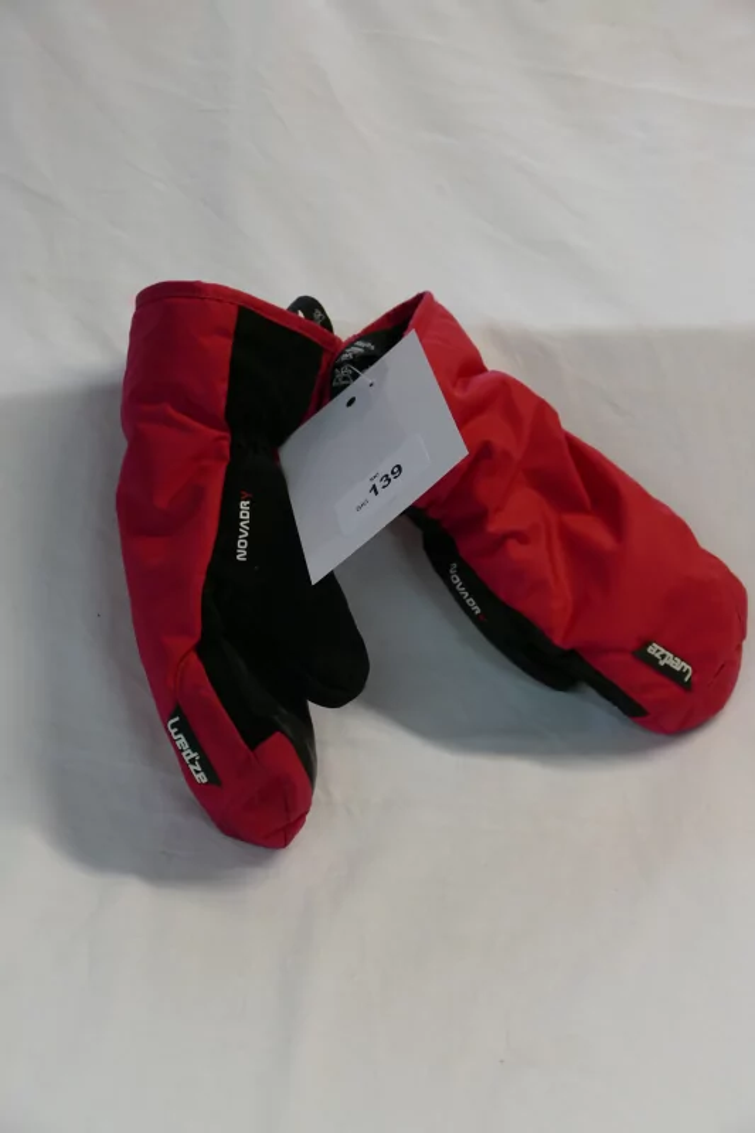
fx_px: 2769
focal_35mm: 88
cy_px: 566
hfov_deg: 15.5
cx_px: 378
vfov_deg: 23.1
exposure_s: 1/80
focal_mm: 32.24
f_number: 3.8
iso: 500
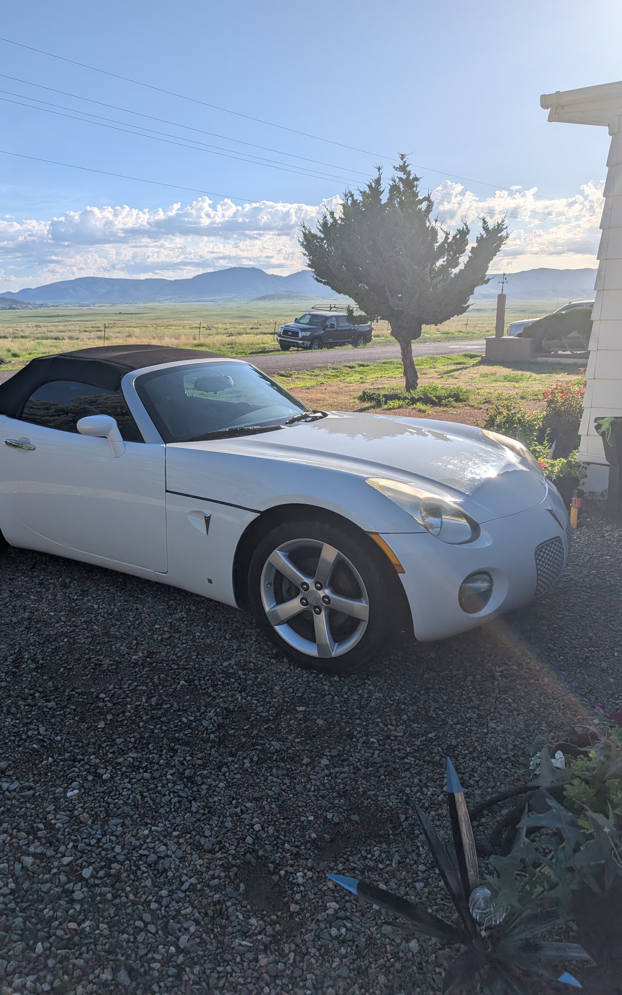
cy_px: 489
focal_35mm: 26
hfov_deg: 47.3
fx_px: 705
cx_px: 244
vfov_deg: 70.4
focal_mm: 6.9
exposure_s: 1/2146
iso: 20
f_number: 1.68
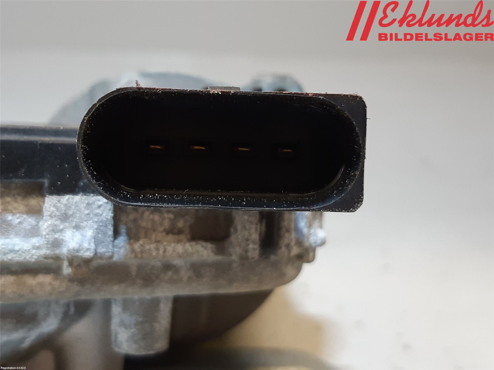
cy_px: 185
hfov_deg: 67.3
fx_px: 371
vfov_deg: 53.1
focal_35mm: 26
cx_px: 247
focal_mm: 3.93
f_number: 1.7
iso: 100
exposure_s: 1/50
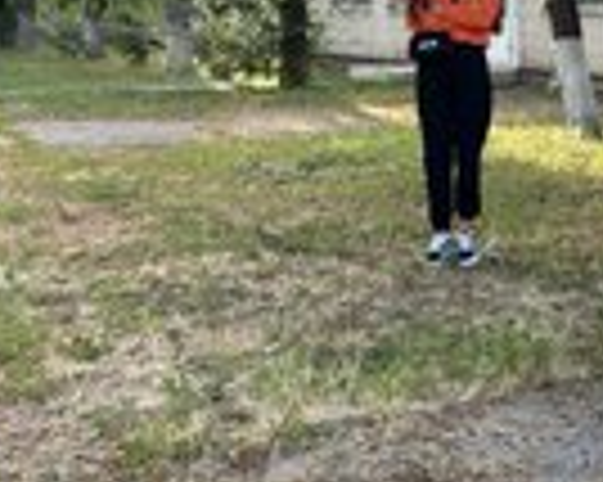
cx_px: 630
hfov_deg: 23.8
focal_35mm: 76
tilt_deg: -3.6
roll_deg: +0.3
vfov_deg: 19.9
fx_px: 1355
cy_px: 86
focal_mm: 5.7
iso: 40
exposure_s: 1/164
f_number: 1.5
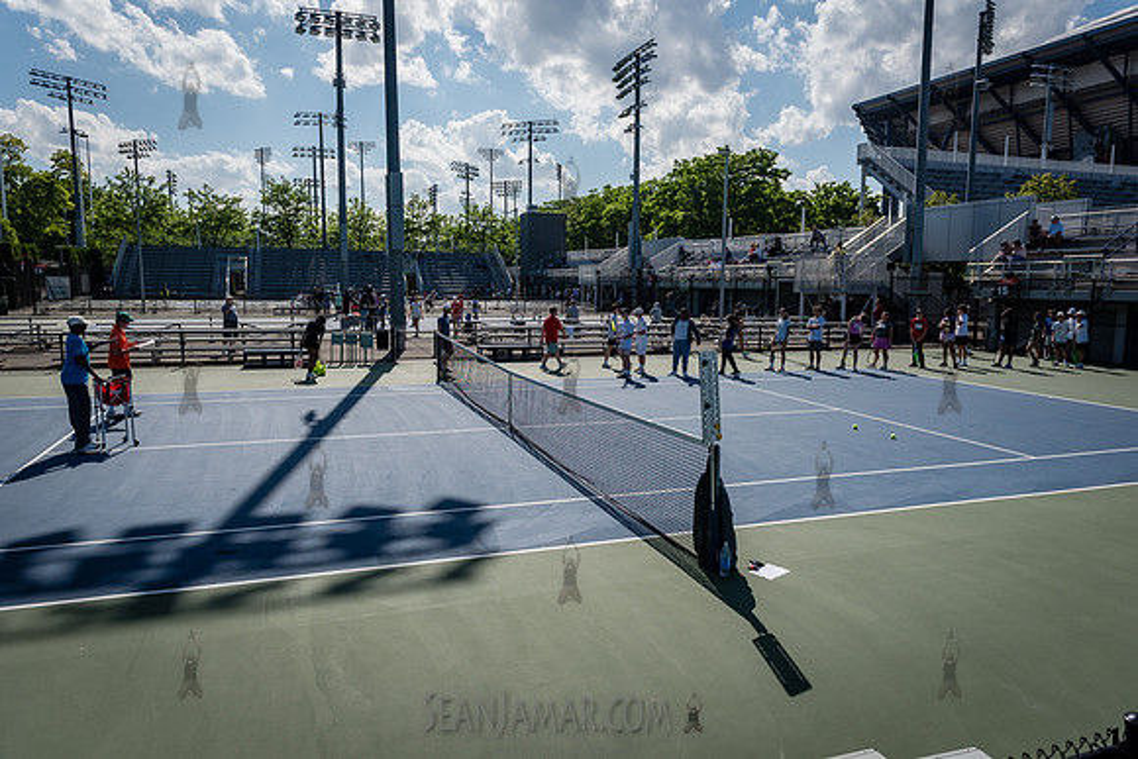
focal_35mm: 24
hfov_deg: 73.4
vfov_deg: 52.9
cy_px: 380
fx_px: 763
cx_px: 569
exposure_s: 1/2000
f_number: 4.5
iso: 200
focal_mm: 24
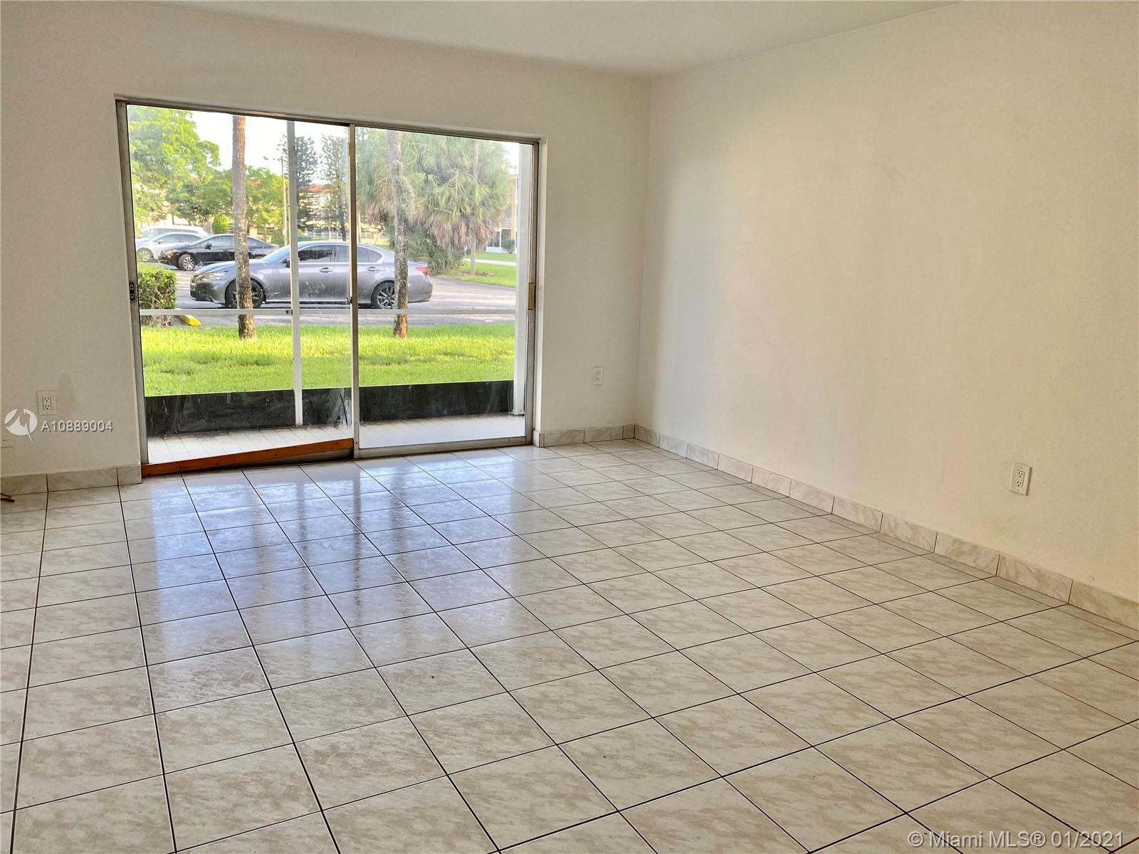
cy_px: 427
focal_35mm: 26
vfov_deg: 53.1
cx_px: 570
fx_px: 856
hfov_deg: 67.3
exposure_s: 1/120
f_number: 1.8
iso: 50
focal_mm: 4.25
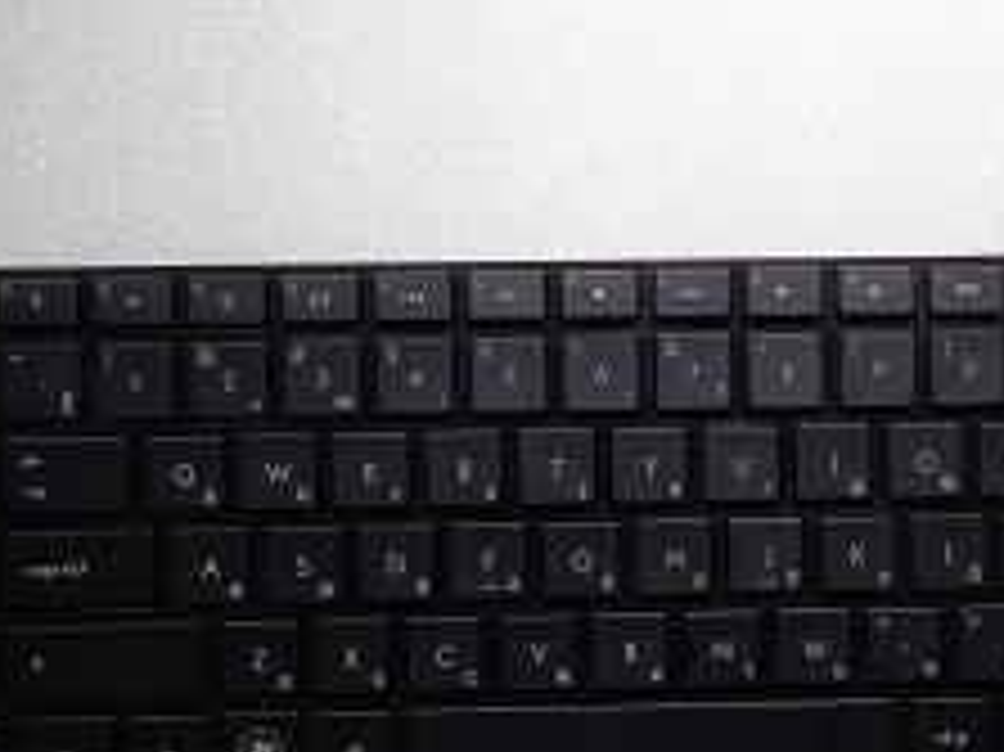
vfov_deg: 27.6
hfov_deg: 36.3
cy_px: 563
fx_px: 1507
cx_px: 693
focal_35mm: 52
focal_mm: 5.2
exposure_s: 1/13
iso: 100
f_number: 5.4
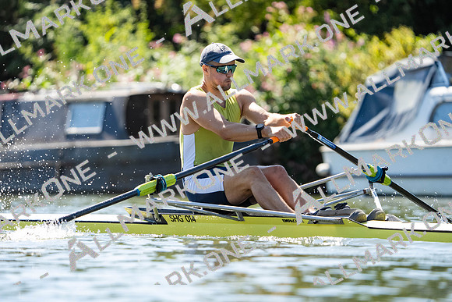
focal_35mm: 368
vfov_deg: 3.7
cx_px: 226
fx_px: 4621
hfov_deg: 5.6
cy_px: 151
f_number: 6.3
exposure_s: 1/2000
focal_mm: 368
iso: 1000
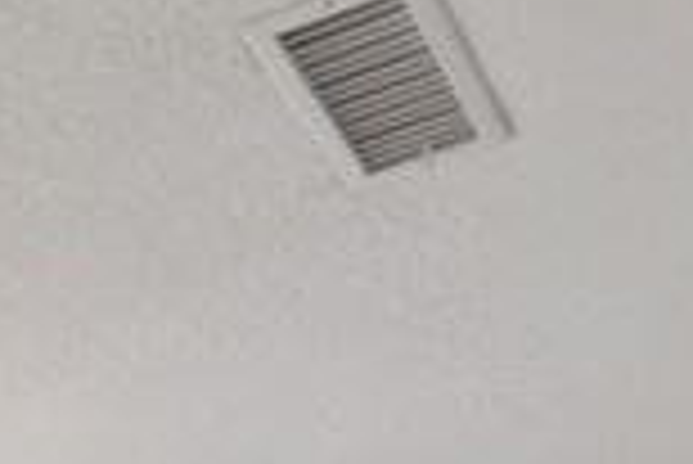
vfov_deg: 13.0
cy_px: 1128
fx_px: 1503
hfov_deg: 24.9
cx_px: 22
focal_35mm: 78
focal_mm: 10
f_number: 13
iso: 200
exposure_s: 1/2.5
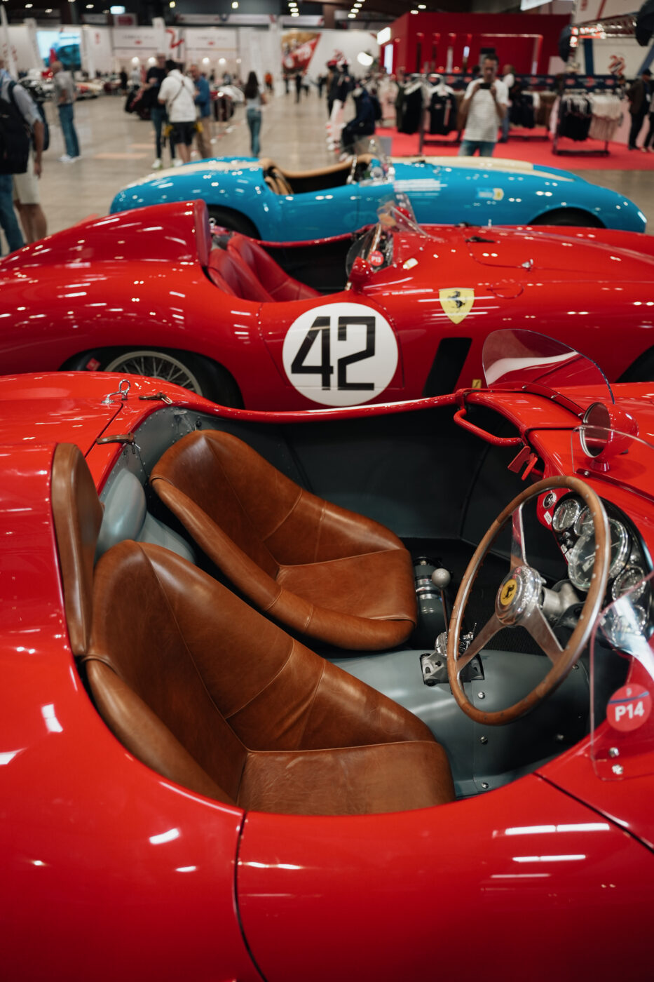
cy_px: 491
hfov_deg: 46.4
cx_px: 327
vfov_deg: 65.5
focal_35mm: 28
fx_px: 763
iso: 400
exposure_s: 1/50
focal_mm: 28
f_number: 2.8
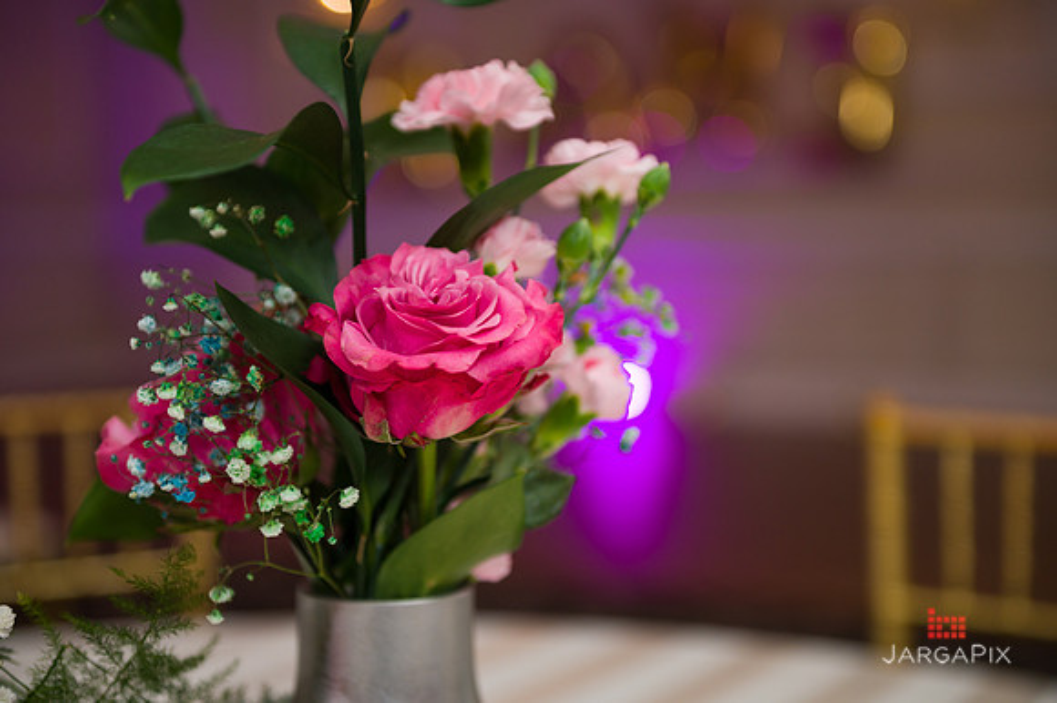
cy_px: 352
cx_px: 528
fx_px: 1643
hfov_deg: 35.7
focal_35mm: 56
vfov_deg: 24.2
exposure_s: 1/200
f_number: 3.2
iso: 640
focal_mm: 56
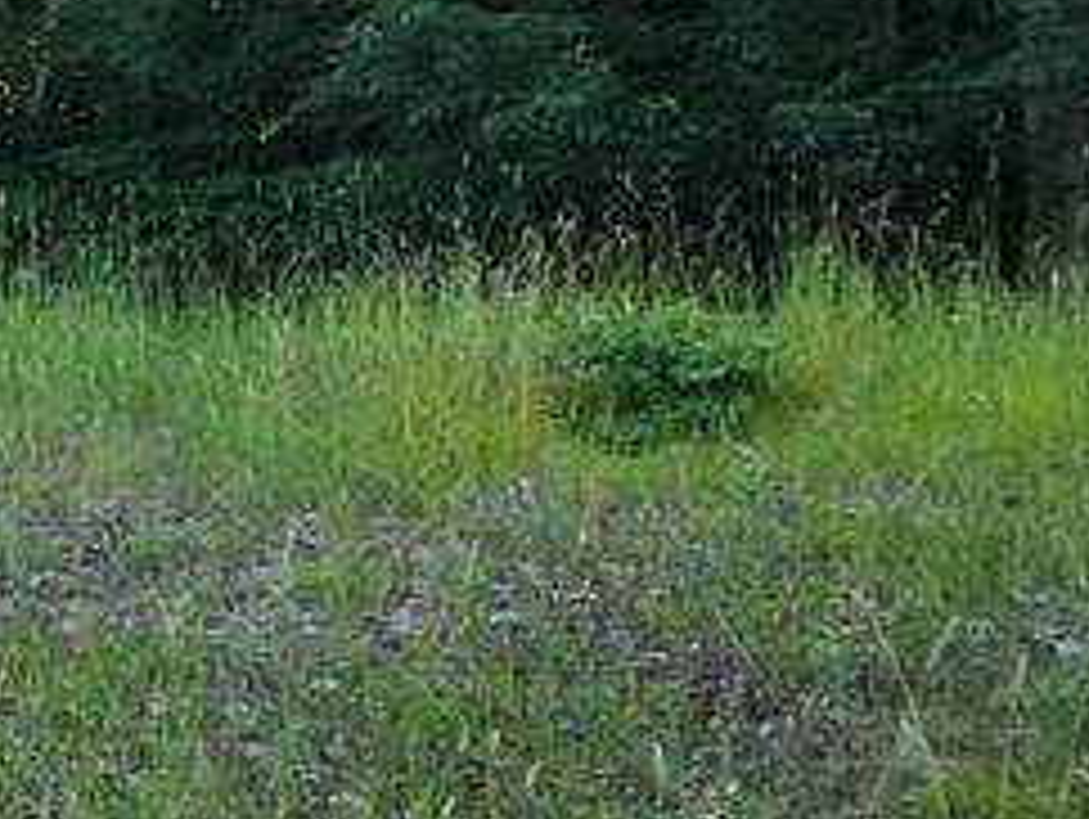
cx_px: -1161
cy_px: 468
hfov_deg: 18.6
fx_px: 1732
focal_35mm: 55
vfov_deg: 26.6
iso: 50
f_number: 2.2
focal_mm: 2.2
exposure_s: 1/212
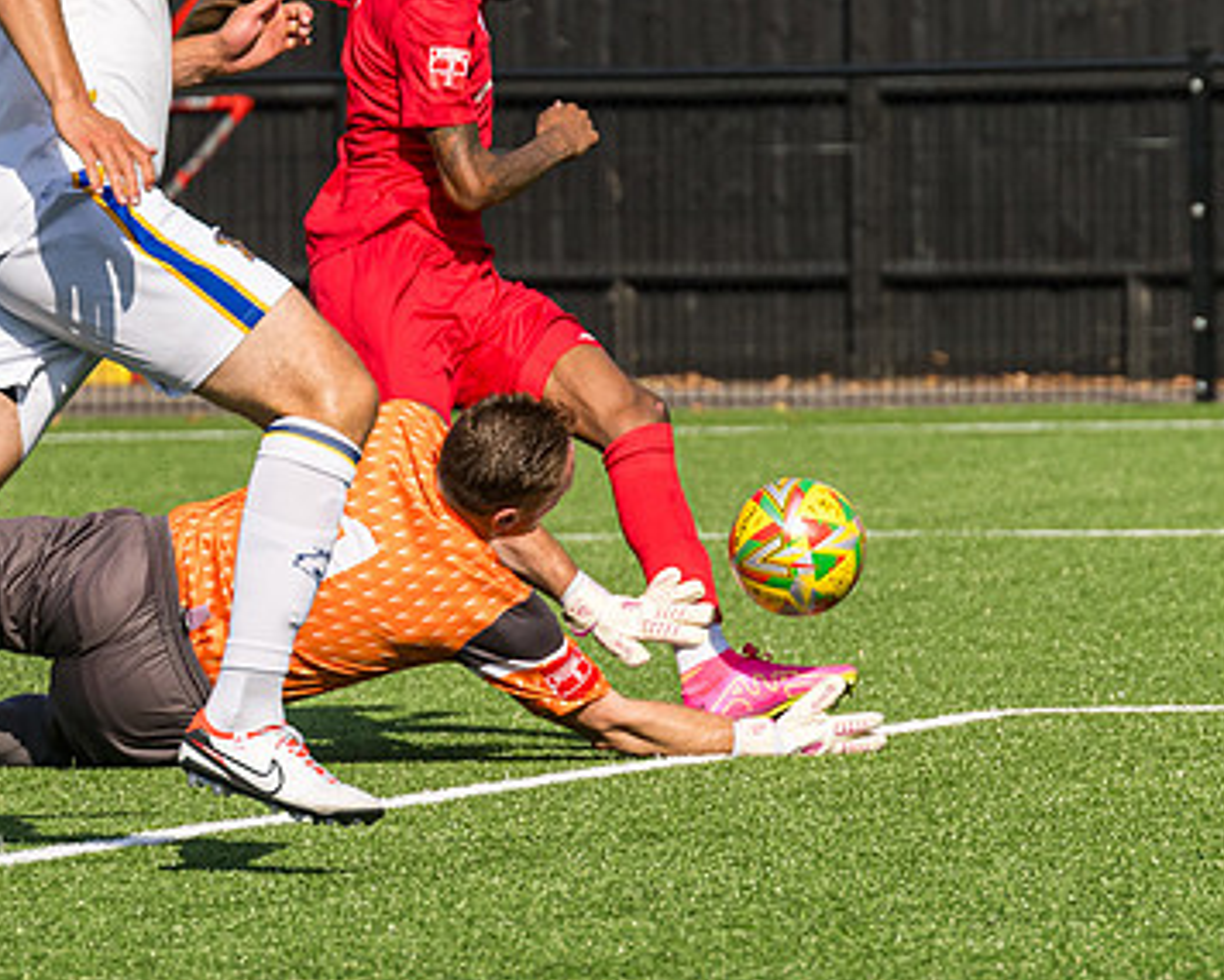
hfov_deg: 4.1
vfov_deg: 3.3
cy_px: 377
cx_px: 880
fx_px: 17139
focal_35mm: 473
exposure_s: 1/3200
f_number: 4.5
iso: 200
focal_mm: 140
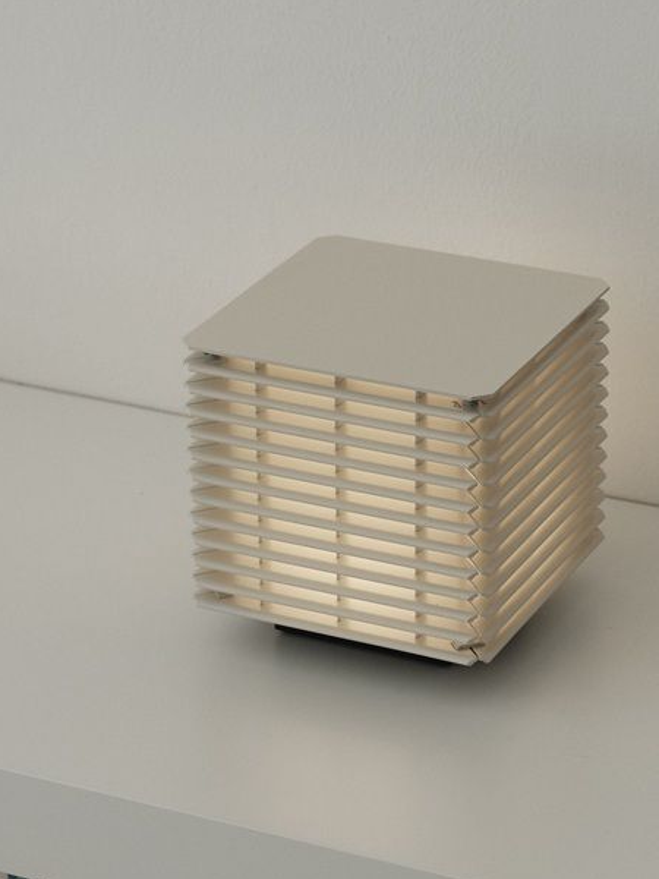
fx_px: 3452
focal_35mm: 136
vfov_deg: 14.5
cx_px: 471
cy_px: 533
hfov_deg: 10.9
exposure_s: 1/40
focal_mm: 64
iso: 400
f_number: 5.6
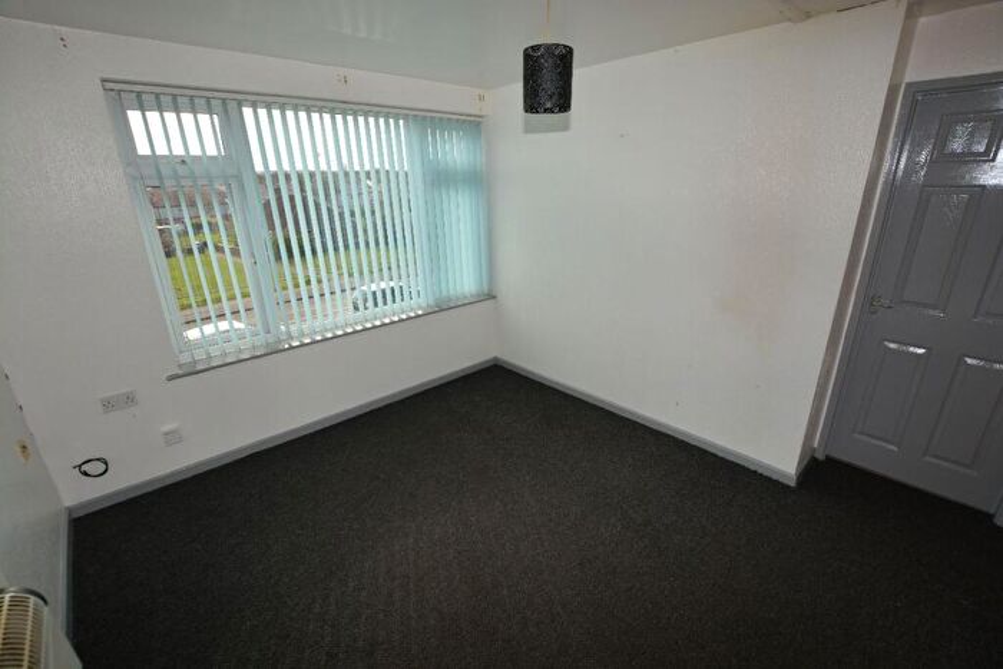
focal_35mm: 15
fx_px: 418
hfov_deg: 100.4
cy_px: 334
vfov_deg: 77.4
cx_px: 502
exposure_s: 1/125
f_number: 5.6
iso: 200
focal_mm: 10
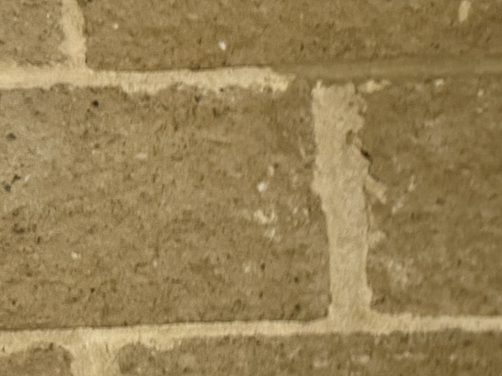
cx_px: 1205
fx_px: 1769
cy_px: -107
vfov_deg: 11.8
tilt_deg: -3.5
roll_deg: +2.0
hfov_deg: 12.6
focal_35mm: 122
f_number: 1.78
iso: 500
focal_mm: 6.76
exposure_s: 1/60
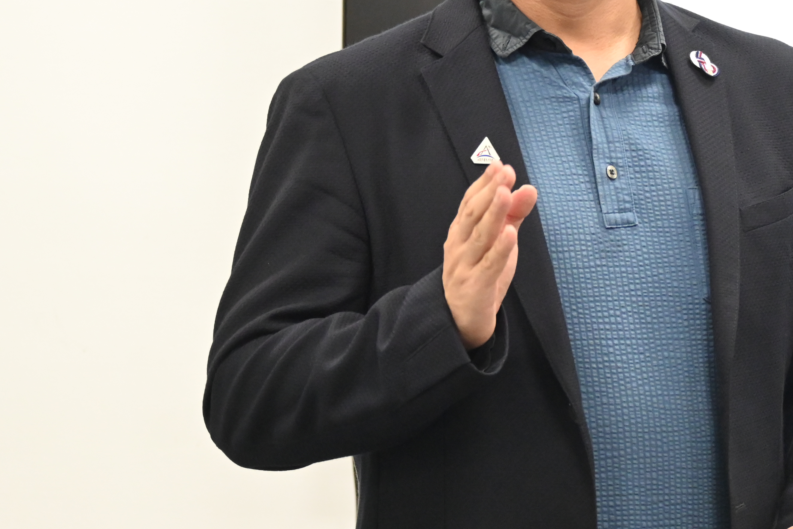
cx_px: 623
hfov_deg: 9.0
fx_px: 5000
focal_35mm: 227
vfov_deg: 6.0
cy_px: 153
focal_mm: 72
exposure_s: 1/125
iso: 2800
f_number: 4.8
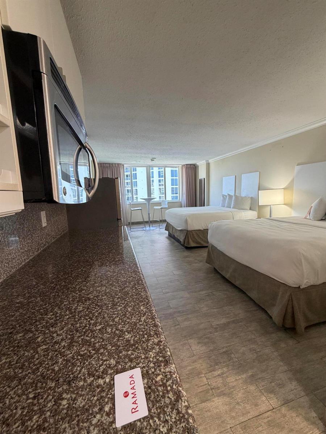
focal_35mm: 14
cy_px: 217
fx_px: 176
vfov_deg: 102.1
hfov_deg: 85.7
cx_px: 163
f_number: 2.2
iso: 200
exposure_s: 1/60
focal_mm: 2.22
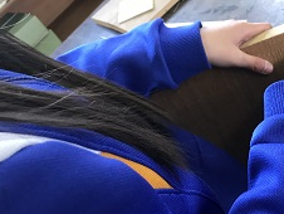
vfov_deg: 28.9
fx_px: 411
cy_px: 150
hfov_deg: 36.6
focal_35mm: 50
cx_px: 235
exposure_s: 1/30
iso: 32
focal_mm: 3.99
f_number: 1.8
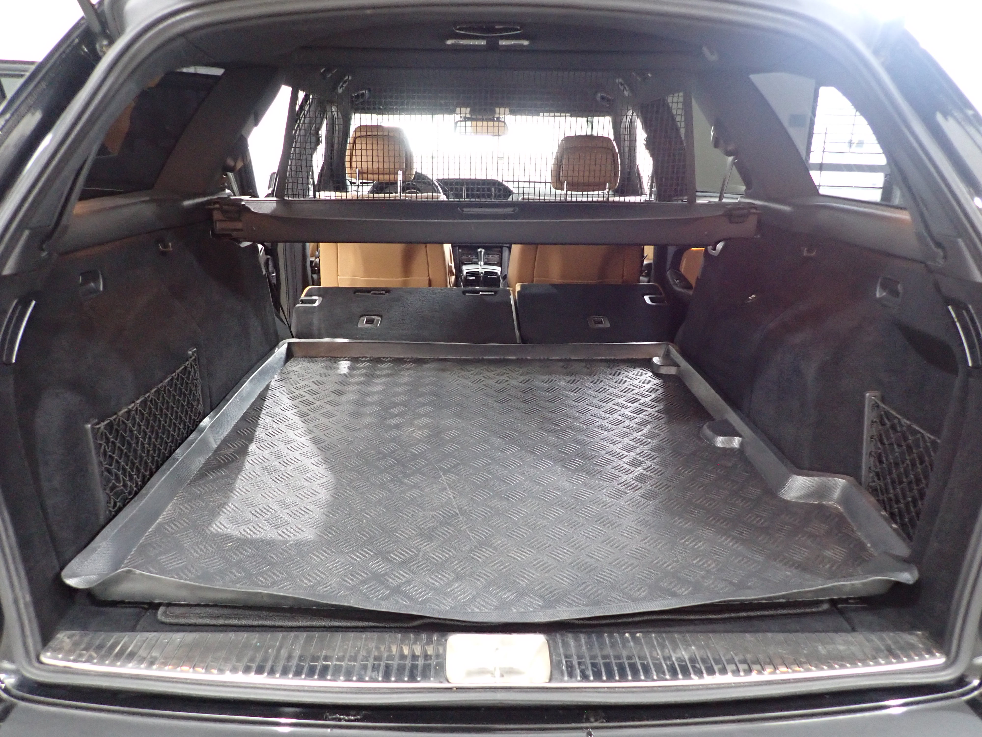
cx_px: 491
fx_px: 709
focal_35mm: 25
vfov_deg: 54.9
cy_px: 368
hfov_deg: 69.4
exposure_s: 1/30
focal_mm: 4.5
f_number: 2
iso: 640
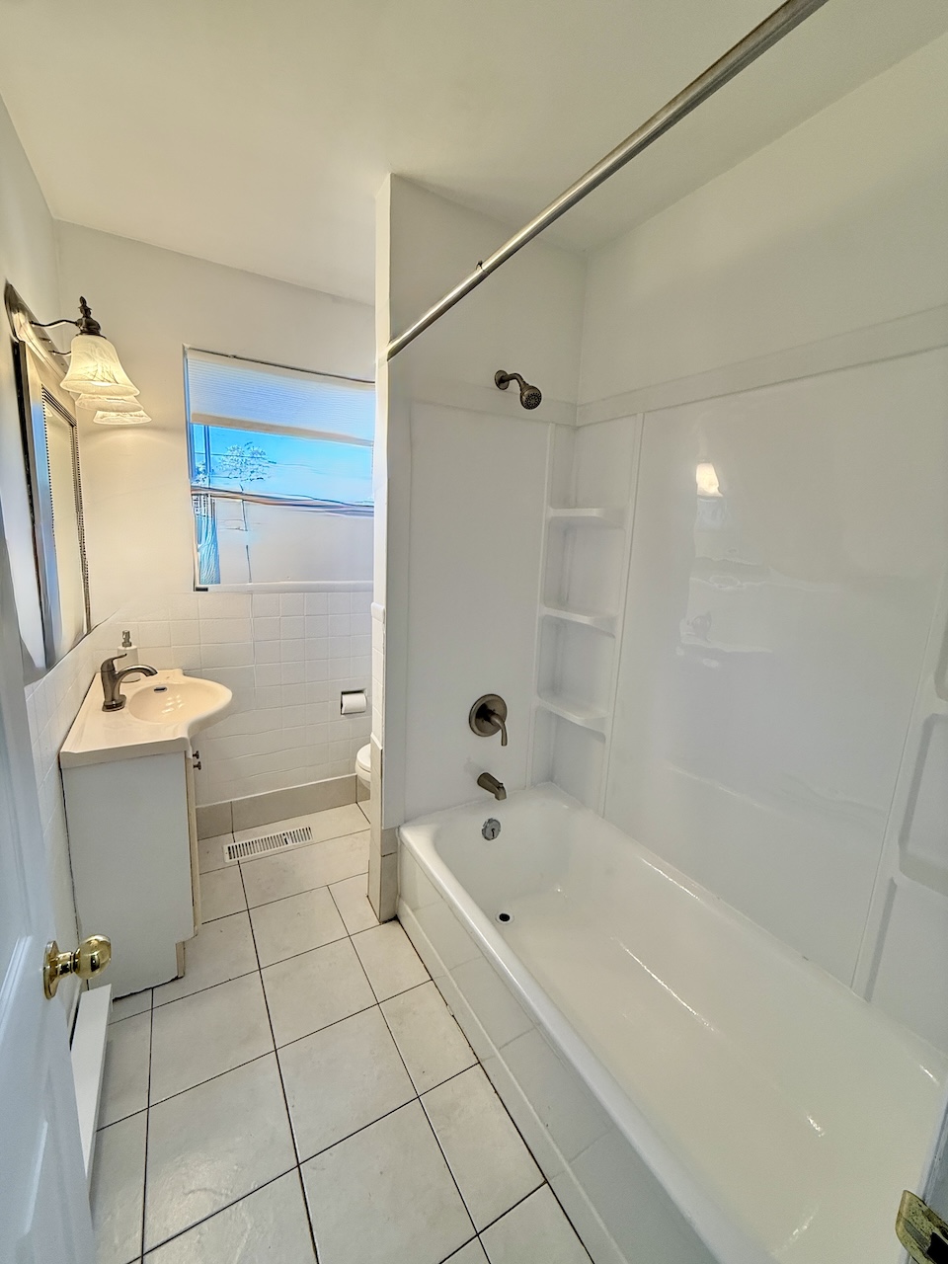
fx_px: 511
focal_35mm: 14
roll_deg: -3.3
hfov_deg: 85.7
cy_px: 632
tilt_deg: -10.2
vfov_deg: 102.1
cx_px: 474
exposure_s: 1/120
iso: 125
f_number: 2.2
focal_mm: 2.22
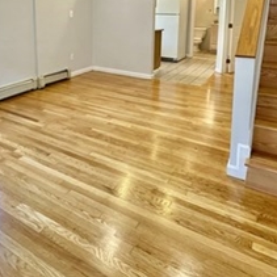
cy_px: 47
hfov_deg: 53.5
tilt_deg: -7.8
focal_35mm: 30
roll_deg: -0.2
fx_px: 272
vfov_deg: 50.0
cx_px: 107
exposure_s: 1/60
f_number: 2.2
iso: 250
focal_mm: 2.22
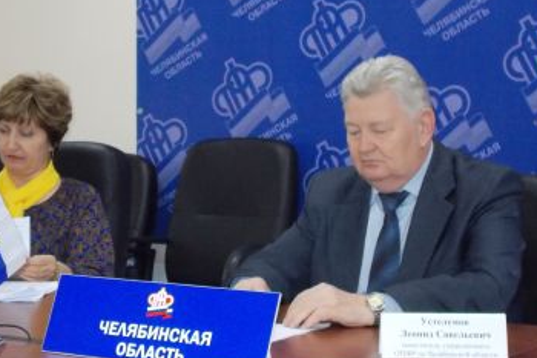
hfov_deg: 20.8
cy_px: 173
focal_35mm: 98
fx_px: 1461
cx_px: 178
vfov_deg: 13.9
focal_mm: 11.8
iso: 800
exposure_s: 1/60
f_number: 5.3
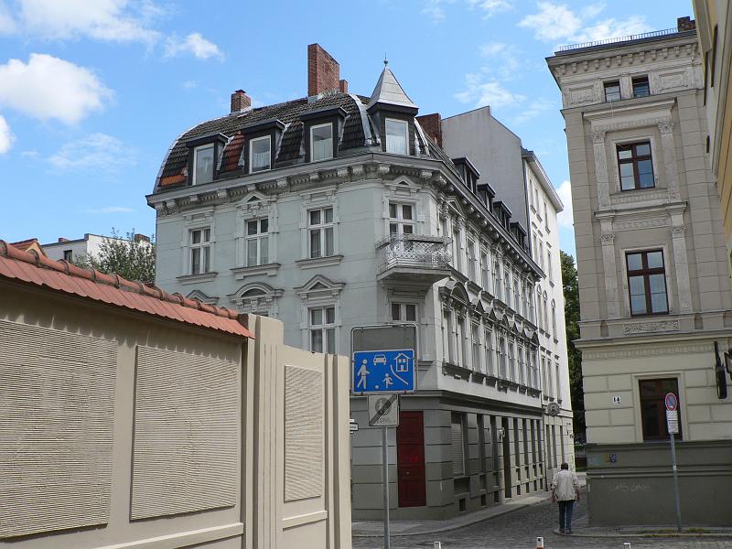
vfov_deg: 39.7
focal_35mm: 36
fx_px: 761
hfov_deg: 51.4
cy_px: 274
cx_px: 366
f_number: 5
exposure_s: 1/400
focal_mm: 6
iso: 80
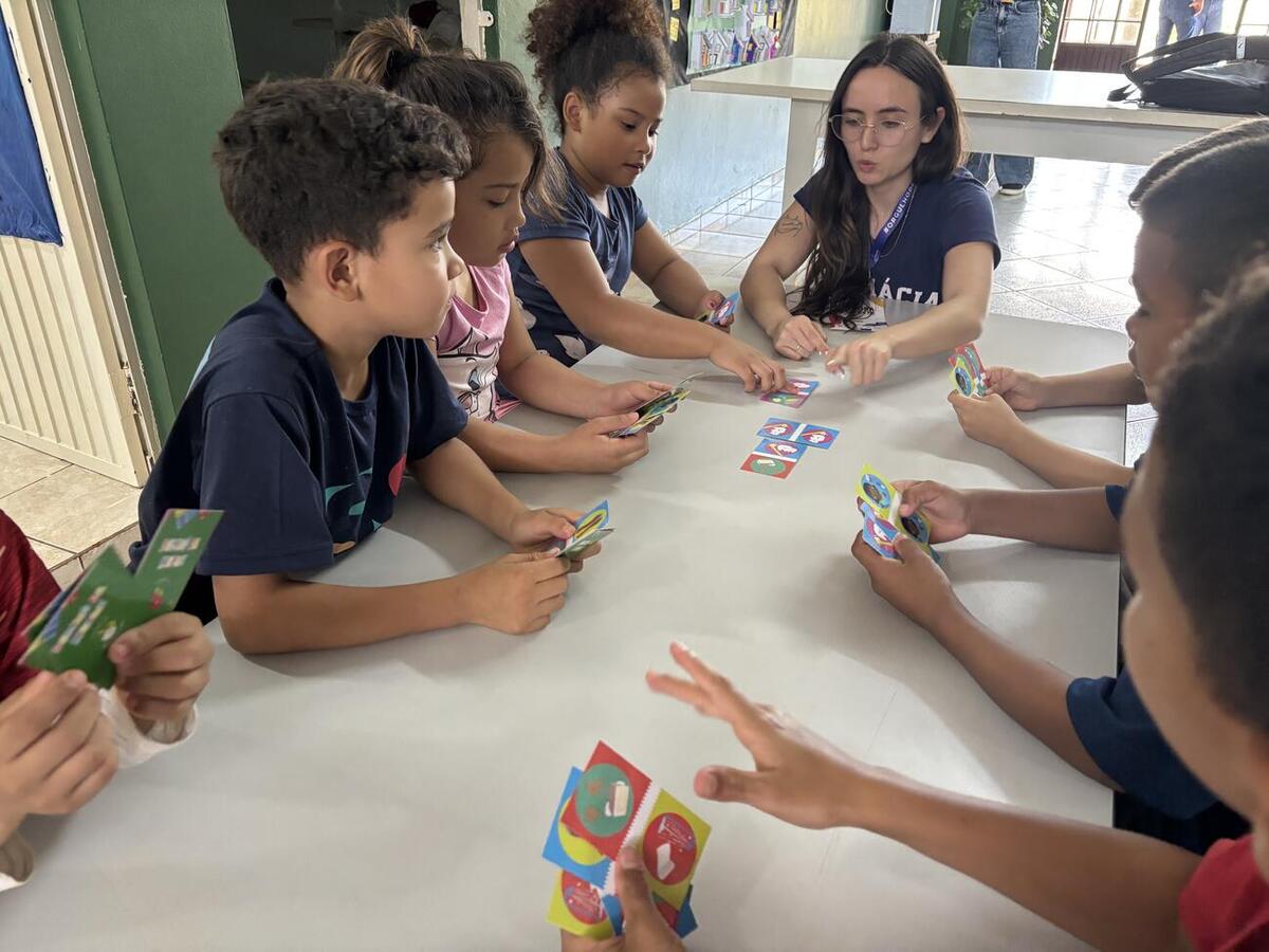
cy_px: 476
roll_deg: -0.4
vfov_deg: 53.1
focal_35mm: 26
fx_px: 953
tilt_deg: -28.0
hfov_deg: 67.3
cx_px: 634
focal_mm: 5.96
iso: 400
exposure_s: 1/60
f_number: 1.6
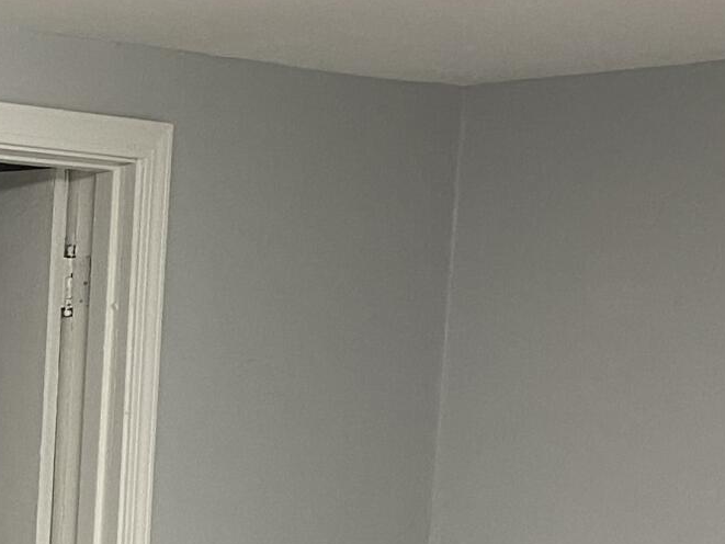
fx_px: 2472
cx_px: -687
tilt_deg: -7.9
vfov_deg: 12.1
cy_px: 749
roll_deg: -0.6
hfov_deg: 14.2
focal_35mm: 118
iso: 100
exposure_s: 1/60
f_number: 1.8
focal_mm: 4.25
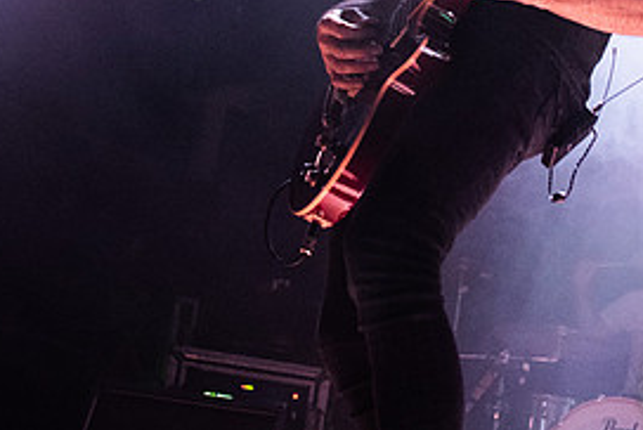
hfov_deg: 23.1
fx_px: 1573
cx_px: 357
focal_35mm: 88
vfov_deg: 15.0
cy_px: -84
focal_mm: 35
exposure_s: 1/125
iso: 3200
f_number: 3.2
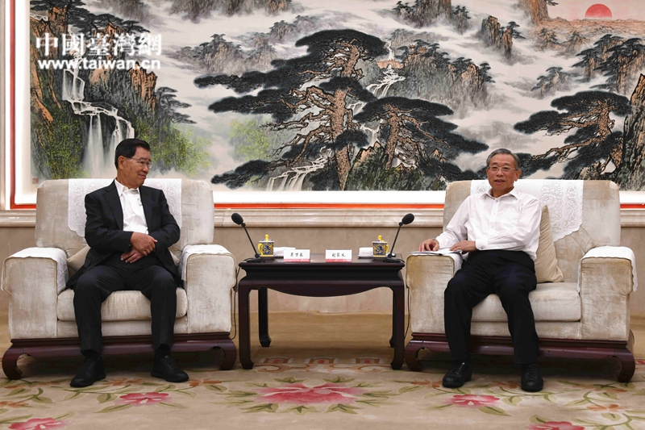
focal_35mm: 40
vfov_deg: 33.4
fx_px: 716
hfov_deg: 48.5
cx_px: 322
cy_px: 215
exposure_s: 1/80
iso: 640
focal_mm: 40
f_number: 4.5
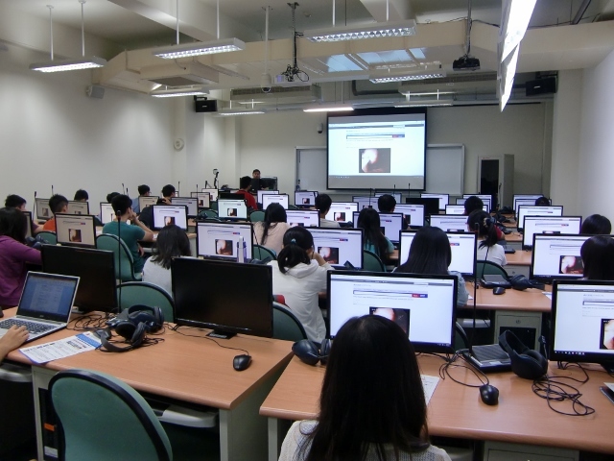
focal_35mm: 28
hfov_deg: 63.4
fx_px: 497
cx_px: 307
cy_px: 230
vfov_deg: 49.7
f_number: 2.6
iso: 160
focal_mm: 4.9
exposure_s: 1/60
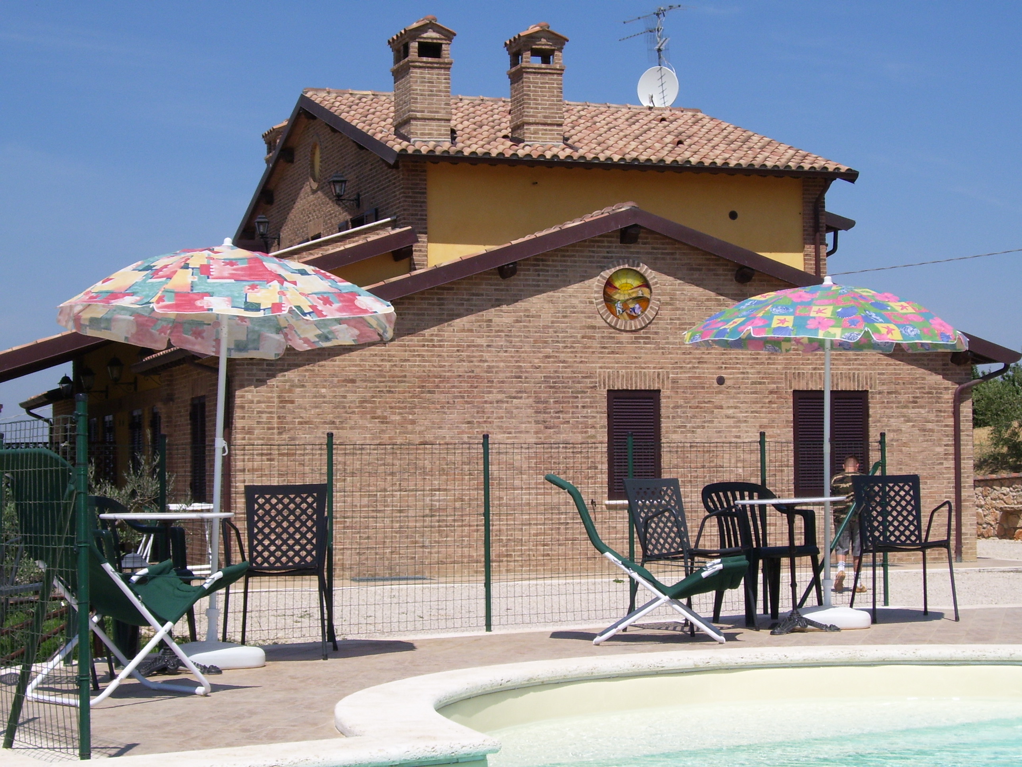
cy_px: 384
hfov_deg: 27.8
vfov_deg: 21.0
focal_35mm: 70
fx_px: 2067
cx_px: 511
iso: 80
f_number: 6.7
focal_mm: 11.6
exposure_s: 1/500
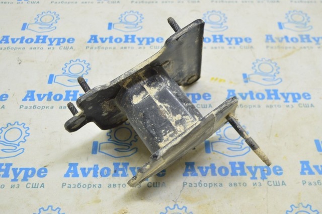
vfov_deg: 31.8
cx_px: 161
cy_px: 107
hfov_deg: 46.5
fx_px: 375
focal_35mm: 42
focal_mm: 28
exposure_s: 1/20
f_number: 5.6
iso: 400
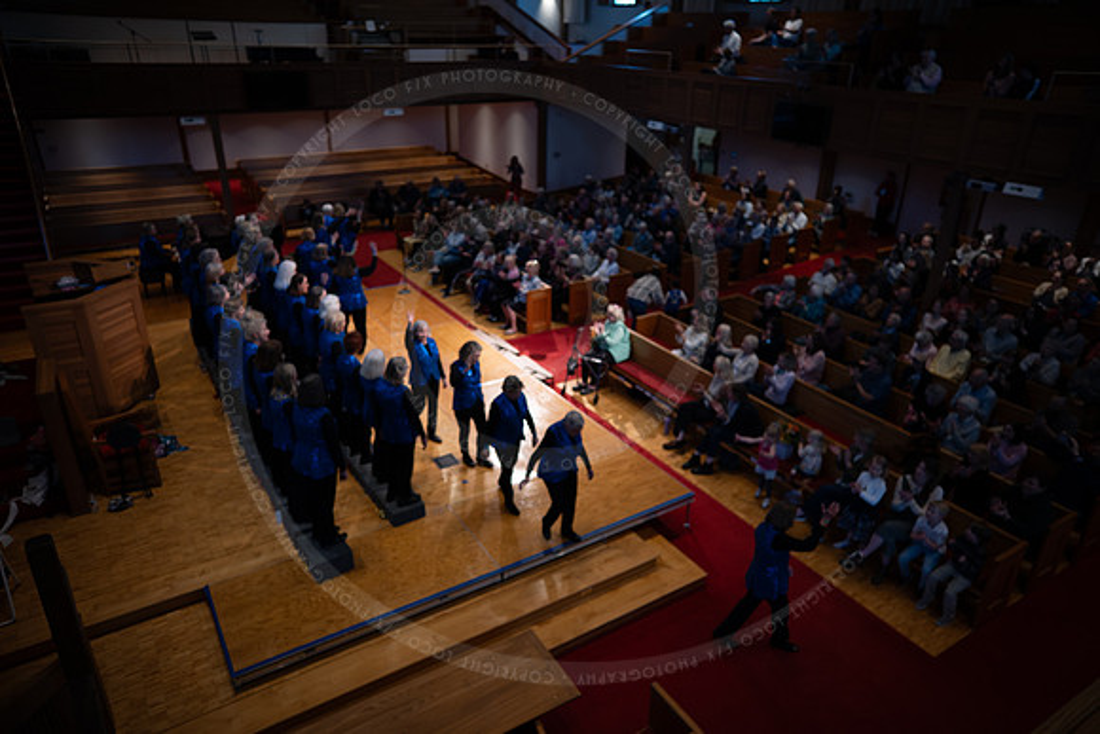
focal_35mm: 24
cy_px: 367
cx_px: 550
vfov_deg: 53.2
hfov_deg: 73.7
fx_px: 733
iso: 250
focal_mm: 24
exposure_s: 1/160
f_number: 1.8
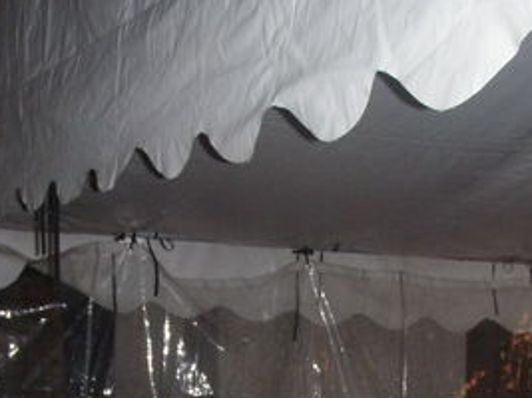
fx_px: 1398
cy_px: 440
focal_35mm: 91
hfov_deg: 21.5
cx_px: 325
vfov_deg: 15.8
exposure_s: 1/30
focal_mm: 6.7
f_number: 3.5
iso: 250
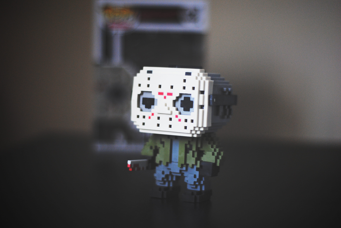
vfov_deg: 18.2
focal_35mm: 75
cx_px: 170
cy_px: 114
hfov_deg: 27.0
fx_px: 711
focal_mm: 50
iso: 400
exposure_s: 1/200
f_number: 1.8
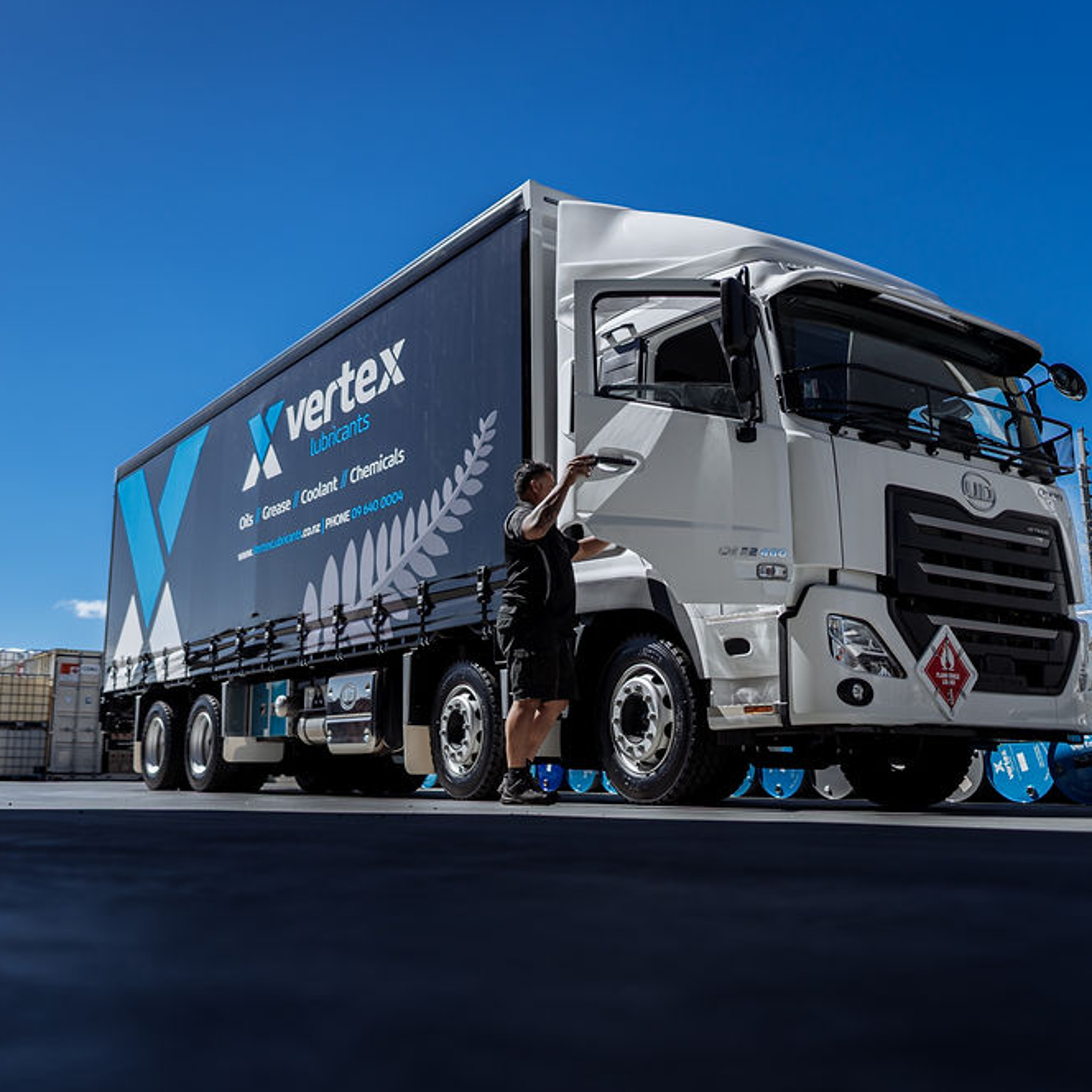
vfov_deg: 49.7
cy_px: 544
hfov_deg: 49.5
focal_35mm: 33
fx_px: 1178
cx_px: 458
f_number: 1.6
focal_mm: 24
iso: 100
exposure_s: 1/8000
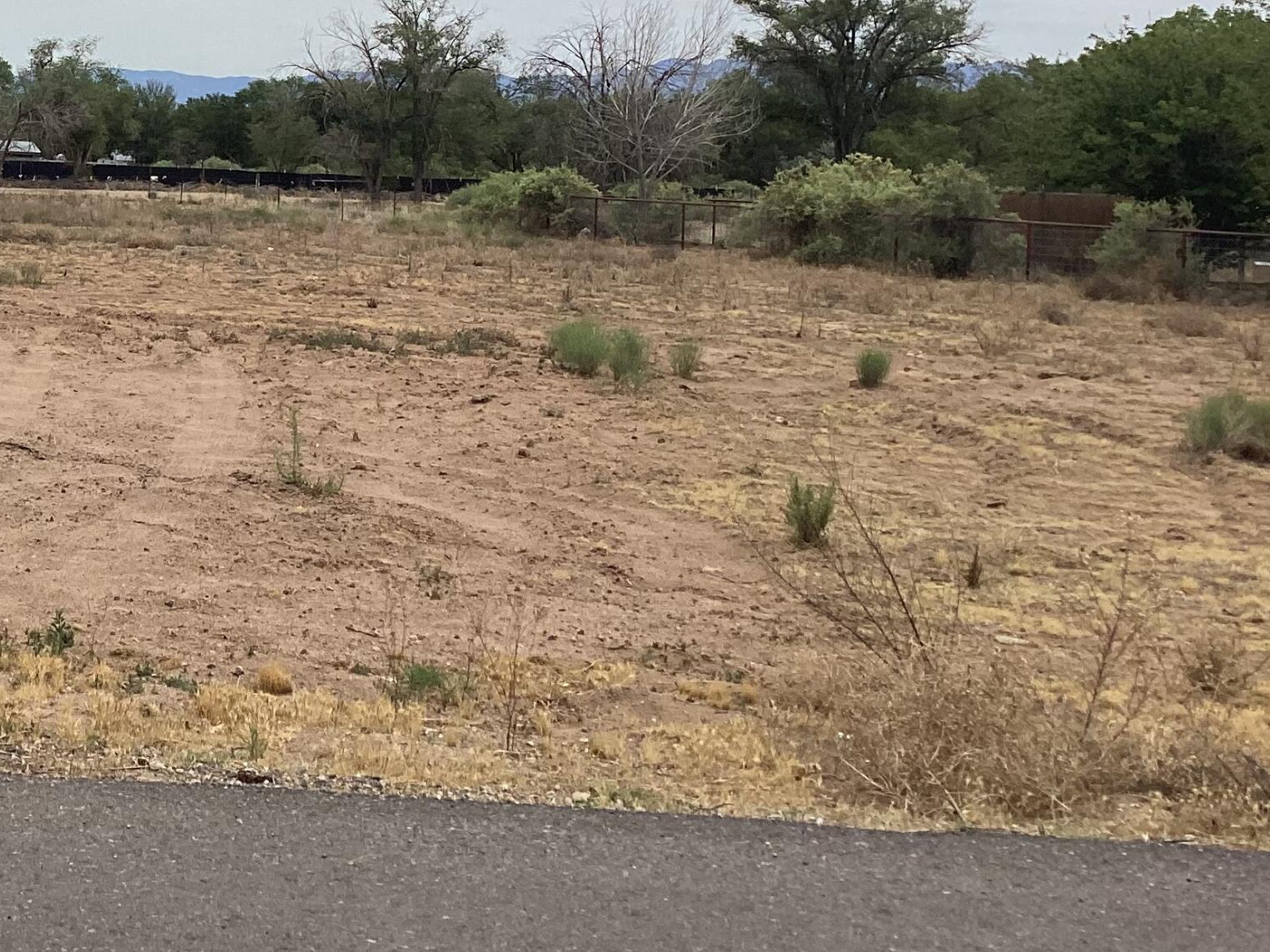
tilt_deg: -1.1
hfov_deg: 29.8
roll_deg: -2.1
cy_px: 191
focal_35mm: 61
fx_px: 2237
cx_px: 31
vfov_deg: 23.7
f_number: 2.4
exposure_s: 1/2809
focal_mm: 3.3
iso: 25
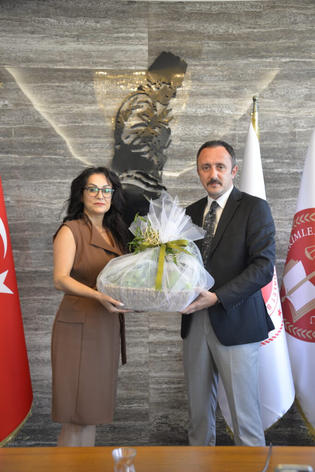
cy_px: 236
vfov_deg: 41.1
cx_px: 158
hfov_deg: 28.1
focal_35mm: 48
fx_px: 630
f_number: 4.2
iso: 200
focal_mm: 48
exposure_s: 1/15
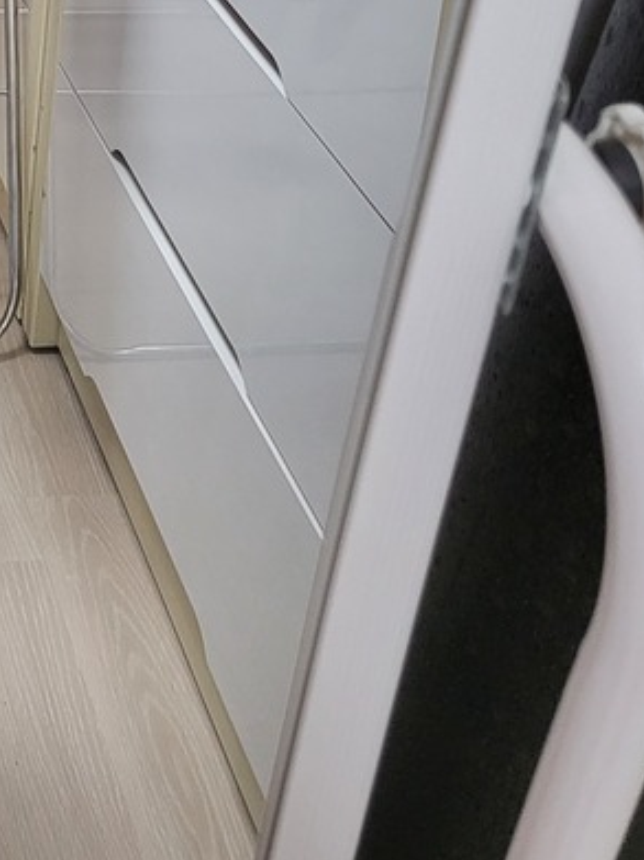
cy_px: -201
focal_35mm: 71
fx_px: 1762
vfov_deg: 24.5
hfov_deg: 19.2
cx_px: -189
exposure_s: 1/120
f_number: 1.8
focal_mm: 4.25
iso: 250
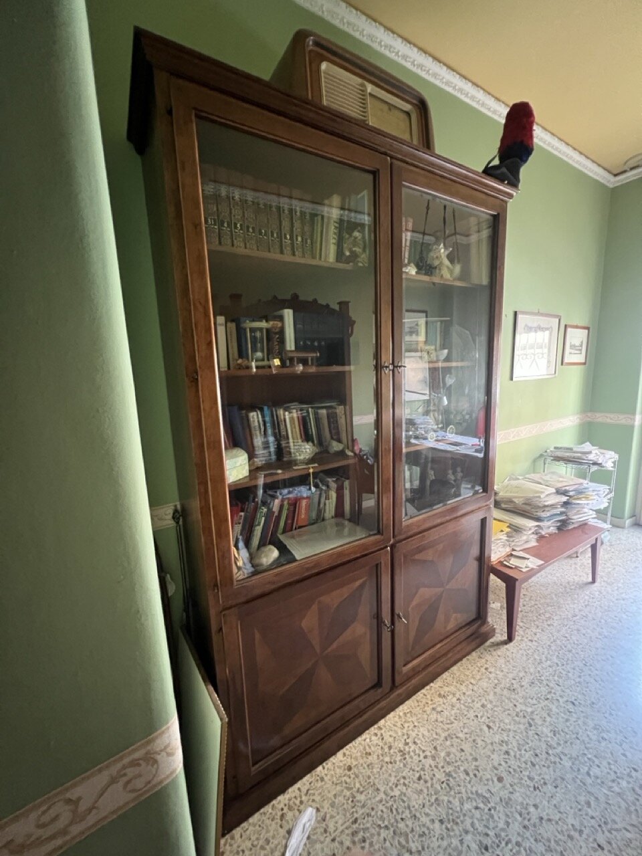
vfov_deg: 106.2
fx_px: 321
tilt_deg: -9.4
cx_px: 321
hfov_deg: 89.9
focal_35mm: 13
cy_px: 428
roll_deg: +2.8
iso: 1250
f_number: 1.8
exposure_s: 1/36
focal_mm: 1.57
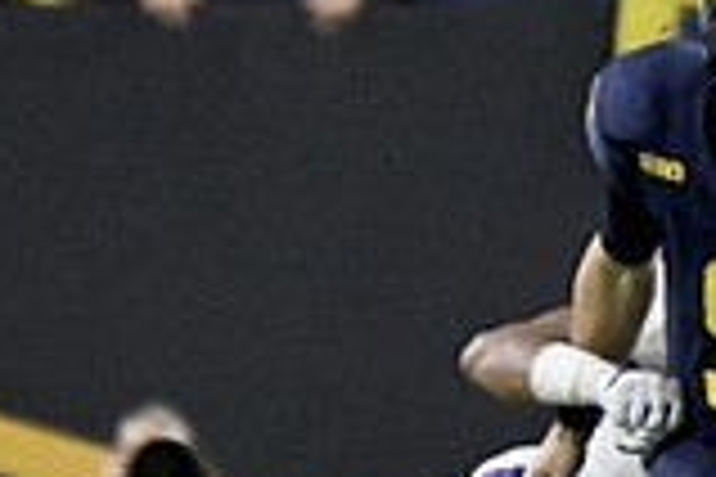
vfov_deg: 0.6
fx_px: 43553
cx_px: 748
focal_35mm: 2190
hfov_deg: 0.9
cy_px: 396
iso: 8000
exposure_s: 1/1000
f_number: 5.6
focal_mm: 400
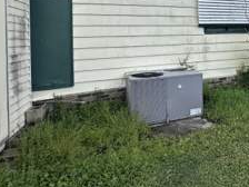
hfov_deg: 55.7
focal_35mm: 30
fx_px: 216
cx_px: 199
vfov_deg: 44.2
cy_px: 34
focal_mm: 2.22
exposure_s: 1/2020
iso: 40
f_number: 2.2
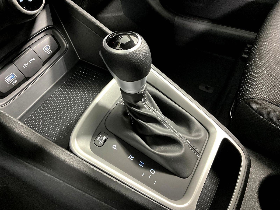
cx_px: 140
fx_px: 235
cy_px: 105
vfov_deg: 48.2
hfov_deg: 61.7
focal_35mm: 29
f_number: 1.8
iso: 320
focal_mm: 3
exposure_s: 1/46
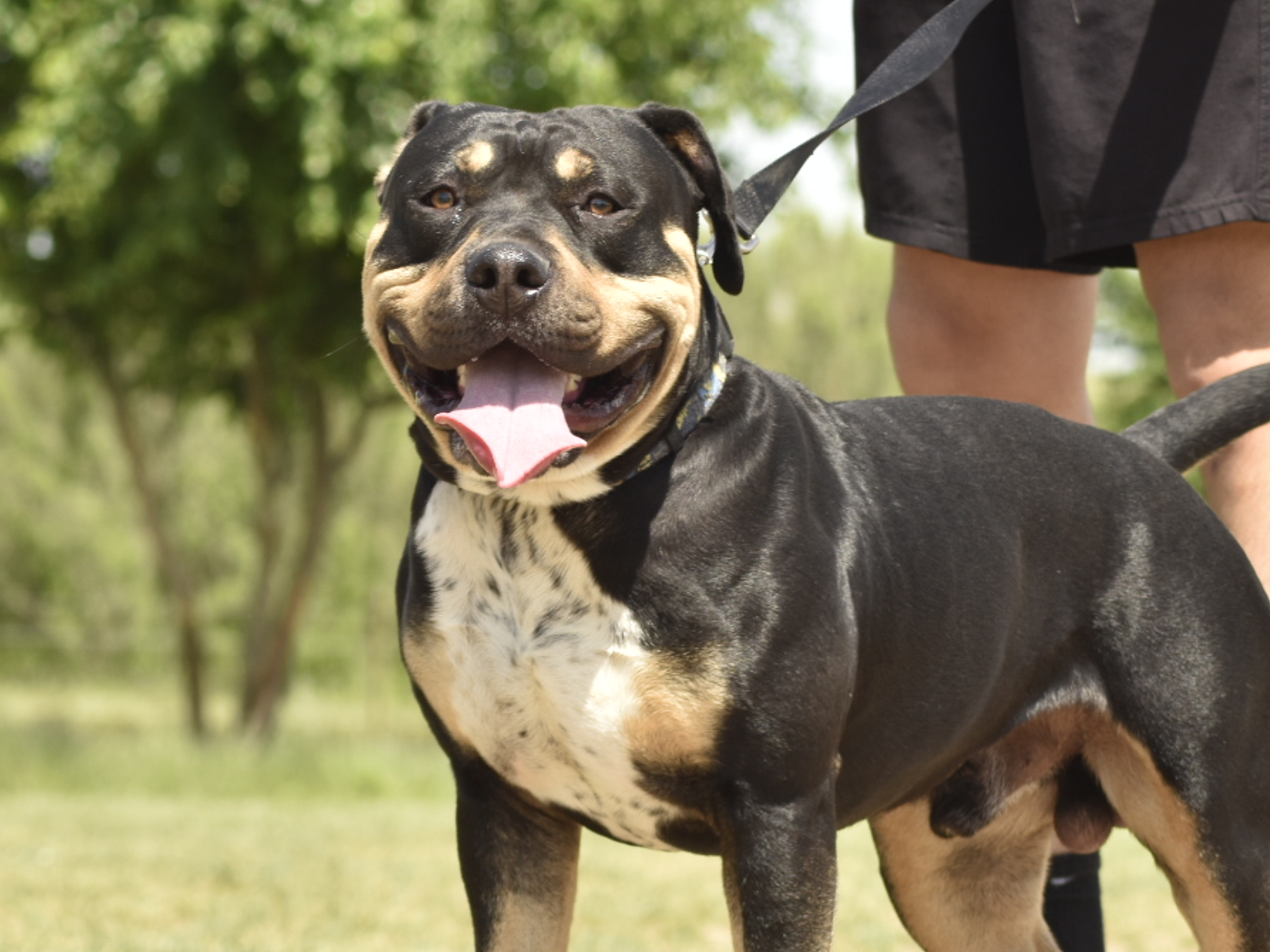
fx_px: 10085
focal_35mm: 275
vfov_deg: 5.4
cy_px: 689
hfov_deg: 7.2
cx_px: 789
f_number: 8
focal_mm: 105
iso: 100
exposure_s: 1/160
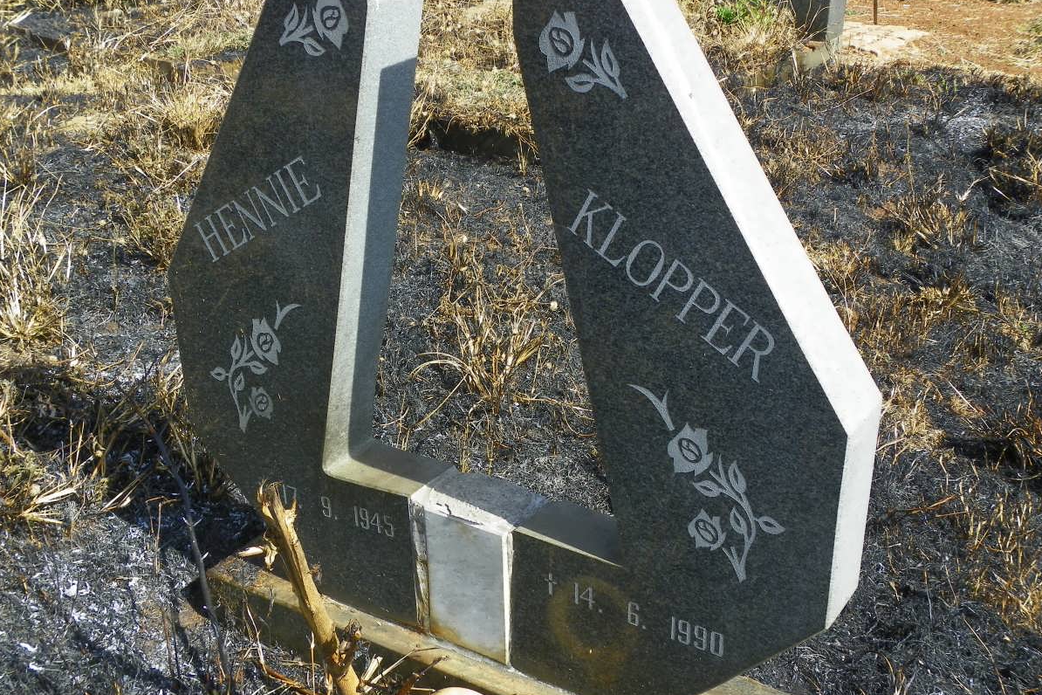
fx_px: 1331
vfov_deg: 29.2
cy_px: 341
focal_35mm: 46
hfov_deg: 42.7
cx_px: 520
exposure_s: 1/160
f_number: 4.5
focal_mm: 7.9
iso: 64
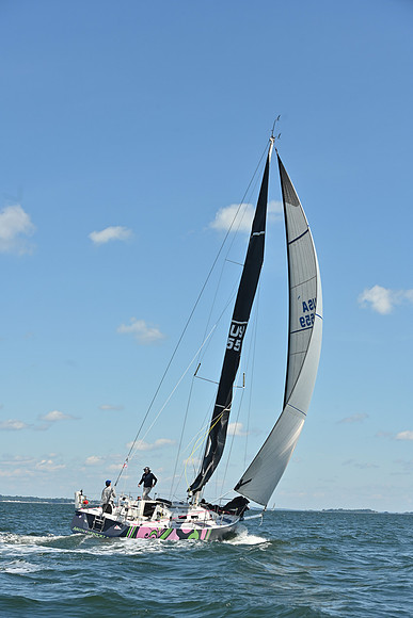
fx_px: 1204
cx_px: 206
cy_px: 309
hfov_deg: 19.5
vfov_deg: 28.8
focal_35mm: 70
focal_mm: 70
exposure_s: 1/1250
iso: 250
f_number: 8
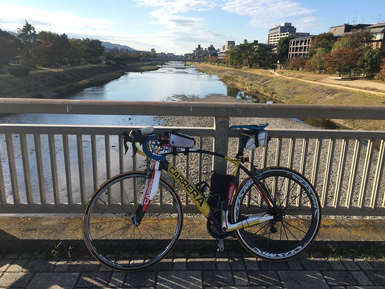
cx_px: 192
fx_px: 323
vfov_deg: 48.2
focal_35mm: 29
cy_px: 144
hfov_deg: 61.7
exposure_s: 1/1202
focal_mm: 4.15
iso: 25
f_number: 2.2
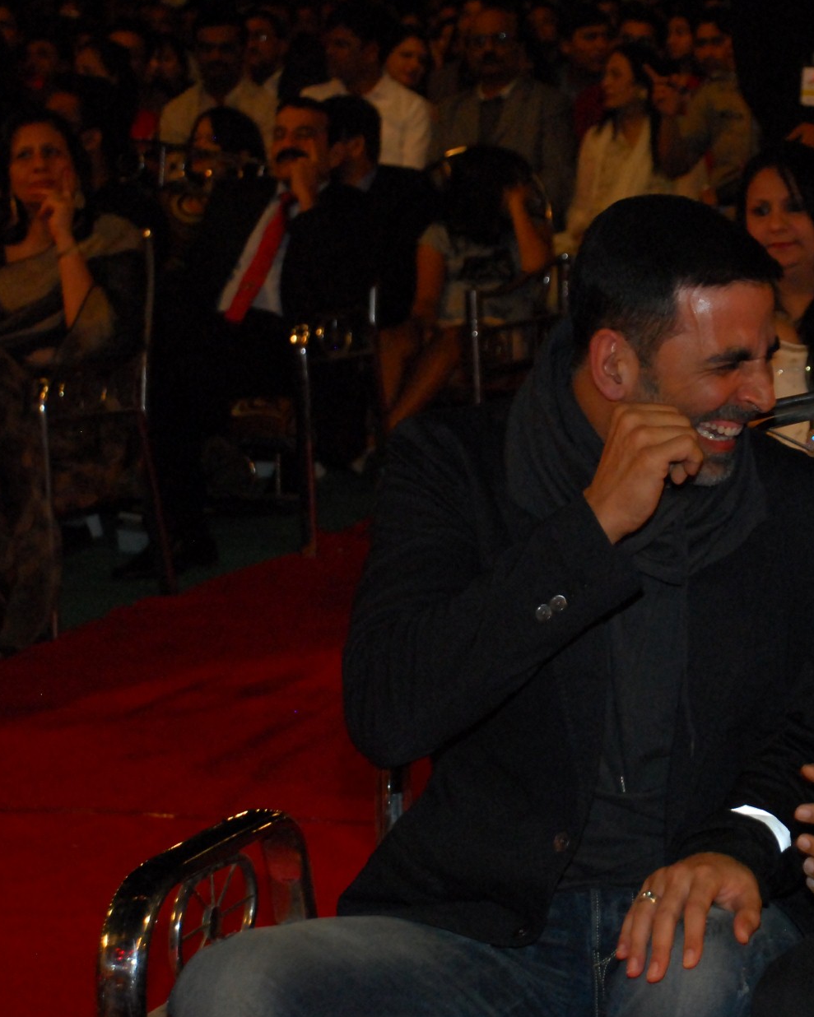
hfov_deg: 13.4
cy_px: 522
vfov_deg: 16.9
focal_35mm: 114
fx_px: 3433
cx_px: 723
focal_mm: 50
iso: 1000
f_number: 4.8
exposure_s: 1/125
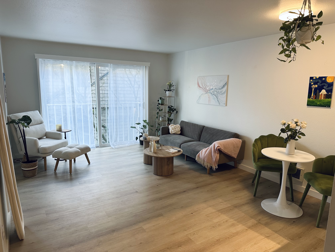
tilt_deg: -8.9
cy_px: 126
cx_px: 168
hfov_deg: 71.6
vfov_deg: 56.8
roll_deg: -0.9
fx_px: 232
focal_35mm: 24
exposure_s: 1/60
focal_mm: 6.86
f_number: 1.78
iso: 160
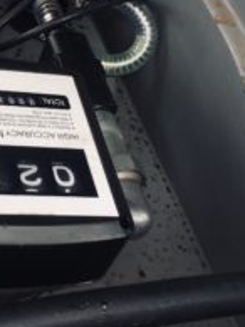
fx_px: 633
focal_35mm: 67
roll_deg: -7.2
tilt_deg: -32.8
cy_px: 57
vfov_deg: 28.3
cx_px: -27
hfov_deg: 20.8
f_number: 2.2
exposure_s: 1/106
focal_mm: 4.15
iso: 32
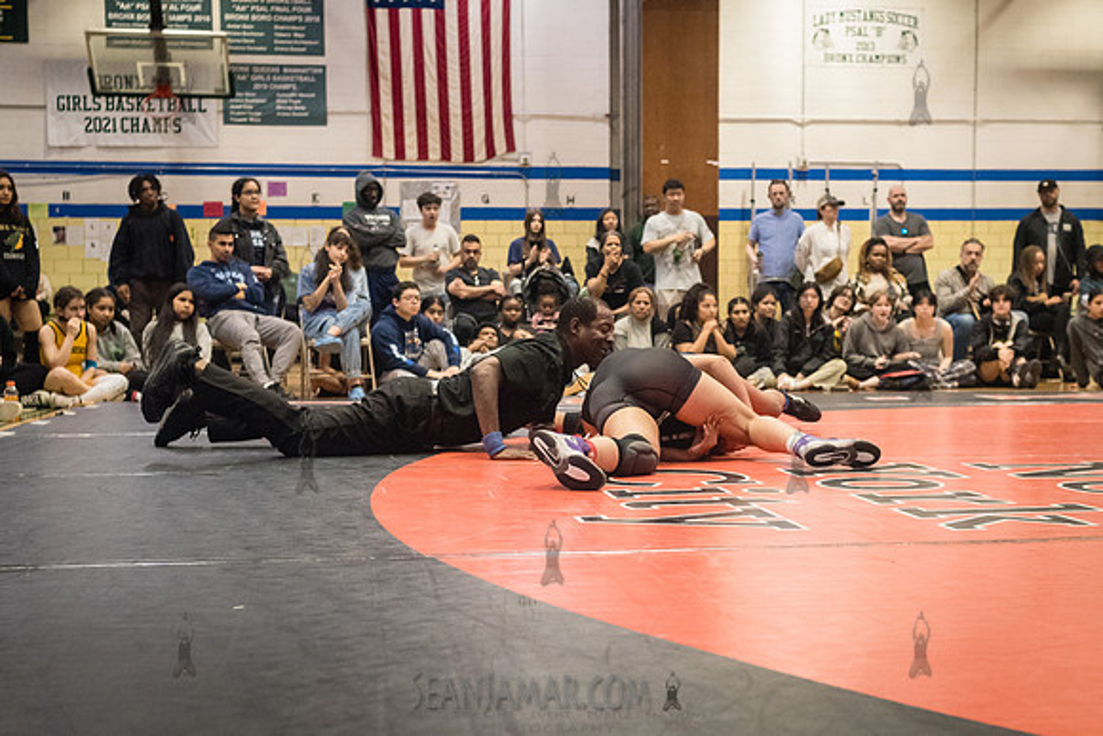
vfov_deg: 27.5
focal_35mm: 49
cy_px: 438
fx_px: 1498
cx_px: 563
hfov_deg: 40.4
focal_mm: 35
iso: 6400
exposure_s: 1/400
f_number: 3.5
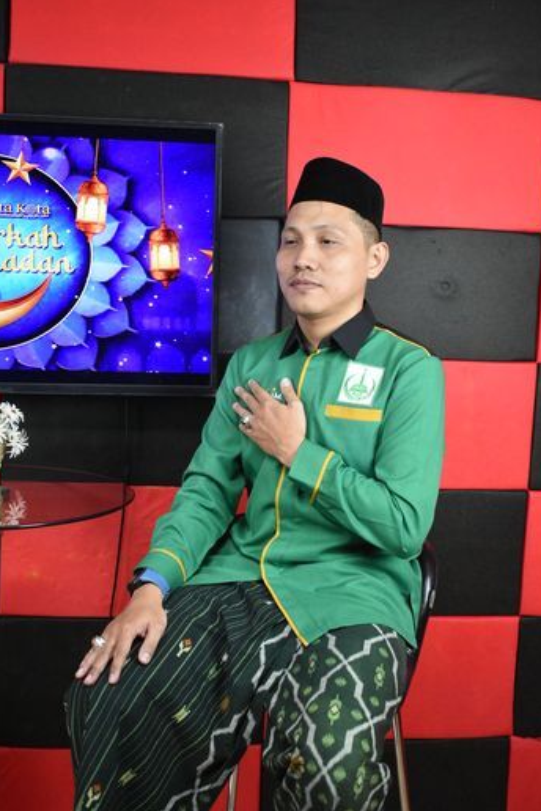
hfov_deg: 30.8
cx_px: 285
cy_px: 406
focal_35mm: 44
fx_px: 982
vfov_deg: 44.9
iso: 3200
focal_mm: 25
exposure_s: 1/160
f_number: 4
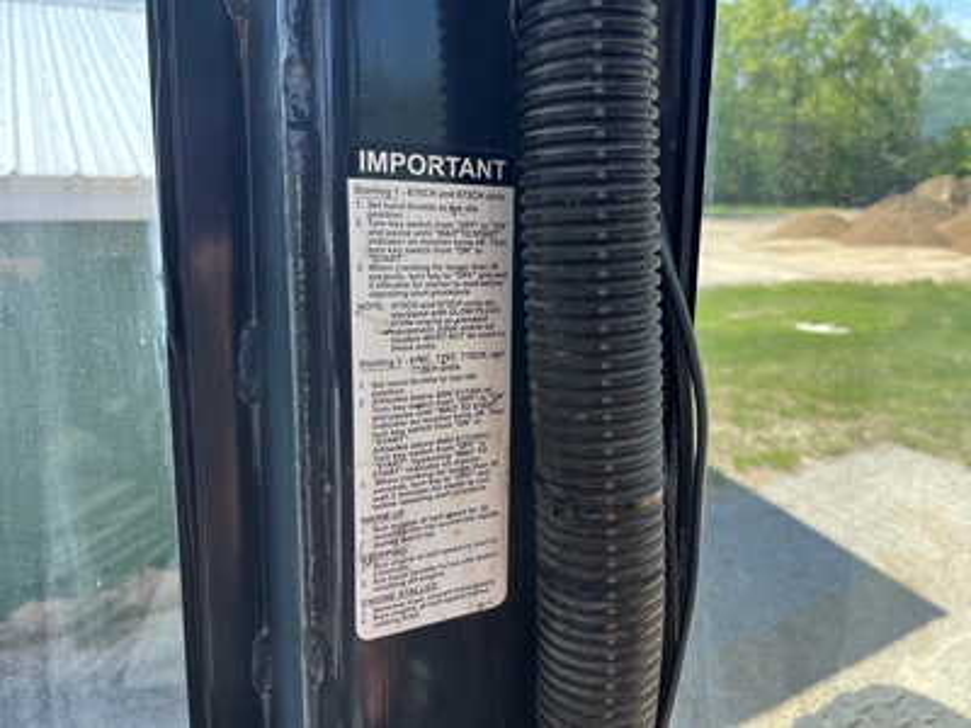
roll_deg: -1.4
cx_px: 486
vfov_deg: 53.1
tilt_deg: -15.9
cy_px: 364
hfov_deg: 67.3
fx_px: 729
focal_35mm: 26
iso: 50
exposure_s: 1/577
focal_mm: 5.1
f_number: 1.6
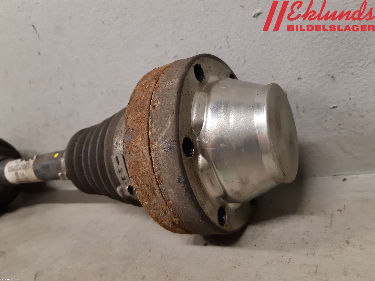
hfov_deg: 67.3
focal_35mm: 26
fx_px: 282
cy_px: 140
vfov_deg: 53.1
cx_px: 188
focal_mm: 3.93
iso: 200
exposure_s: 1/50
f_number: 1.7
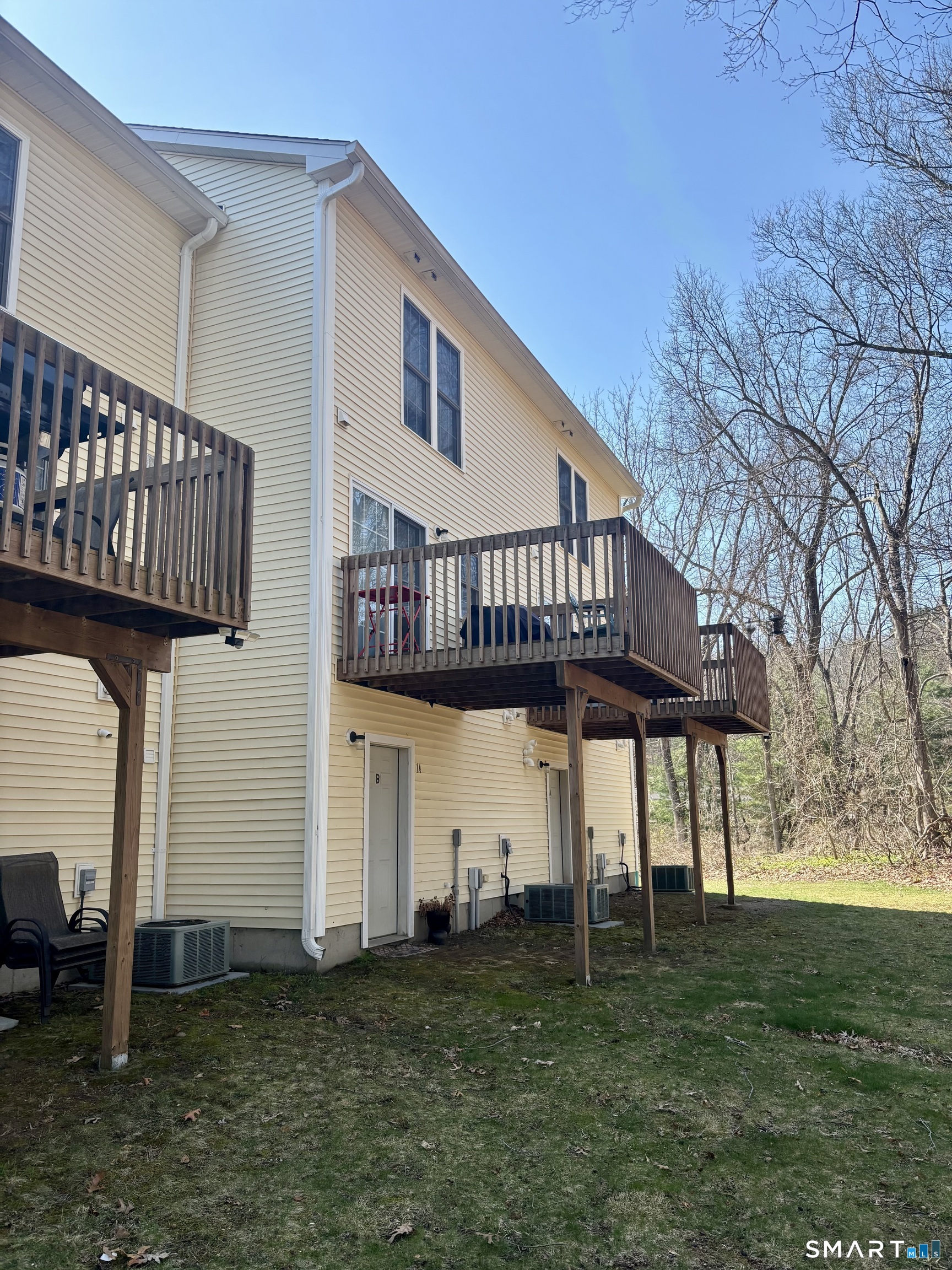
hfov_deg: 53.1
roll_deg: -0.6
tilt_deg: +12.0
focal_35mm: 26
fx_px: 953
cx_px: 476
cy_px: 635
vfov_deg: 67.3
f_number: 1.6
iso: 50
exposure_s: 1/1263
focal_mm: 5.96
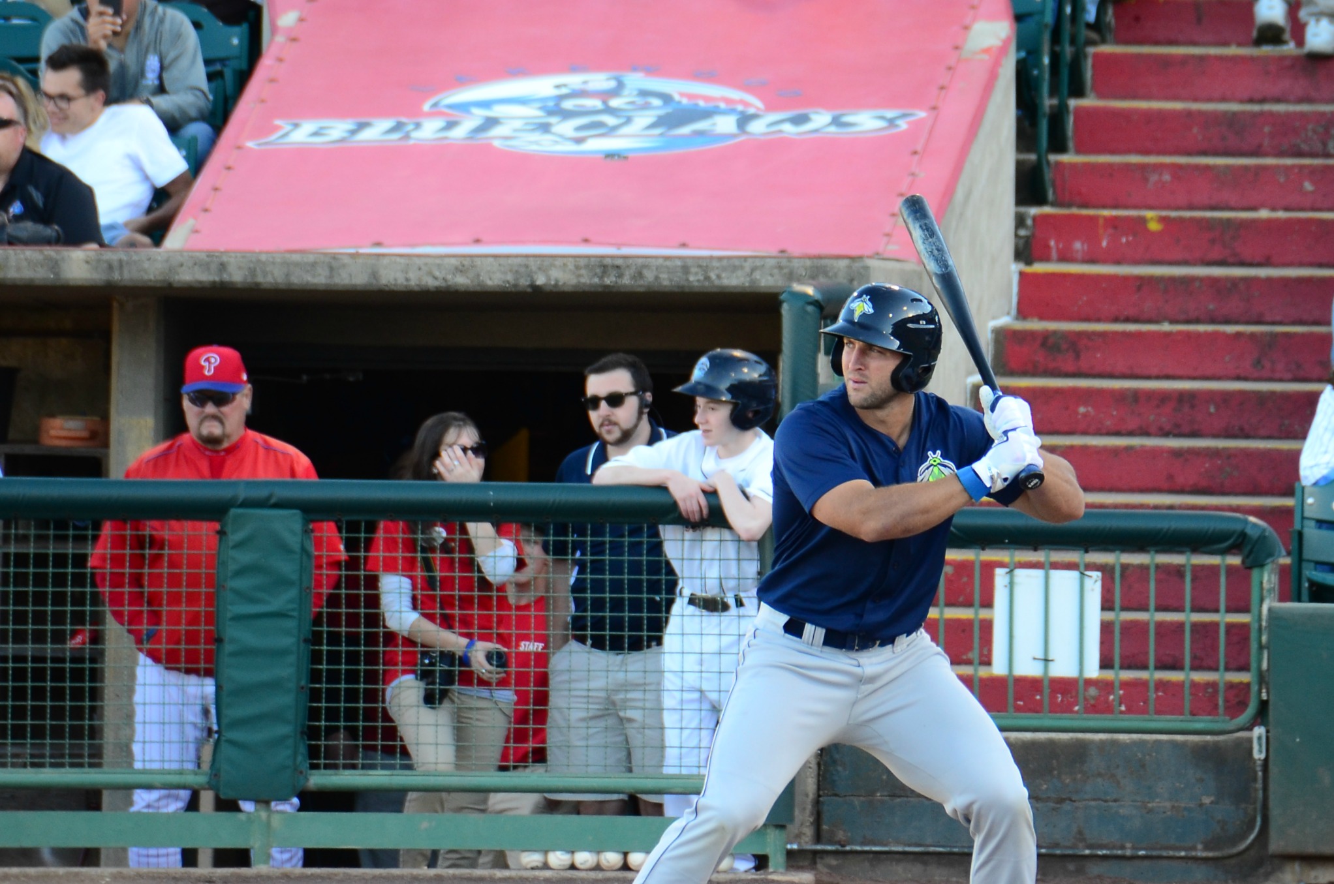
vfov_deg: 3.0
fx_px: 16645
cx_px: 667
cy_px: 442
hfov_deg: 4.6
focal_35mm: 450
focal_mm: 300
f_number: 6.3
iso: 400
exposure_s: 1/125
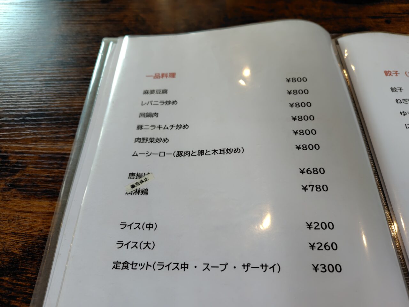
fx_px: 272
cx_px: 204
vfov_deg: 58.9
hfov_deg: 73.9
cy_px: 154
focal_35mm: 23
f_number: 1.9
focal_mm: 5.6
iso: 100
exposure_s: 1/120
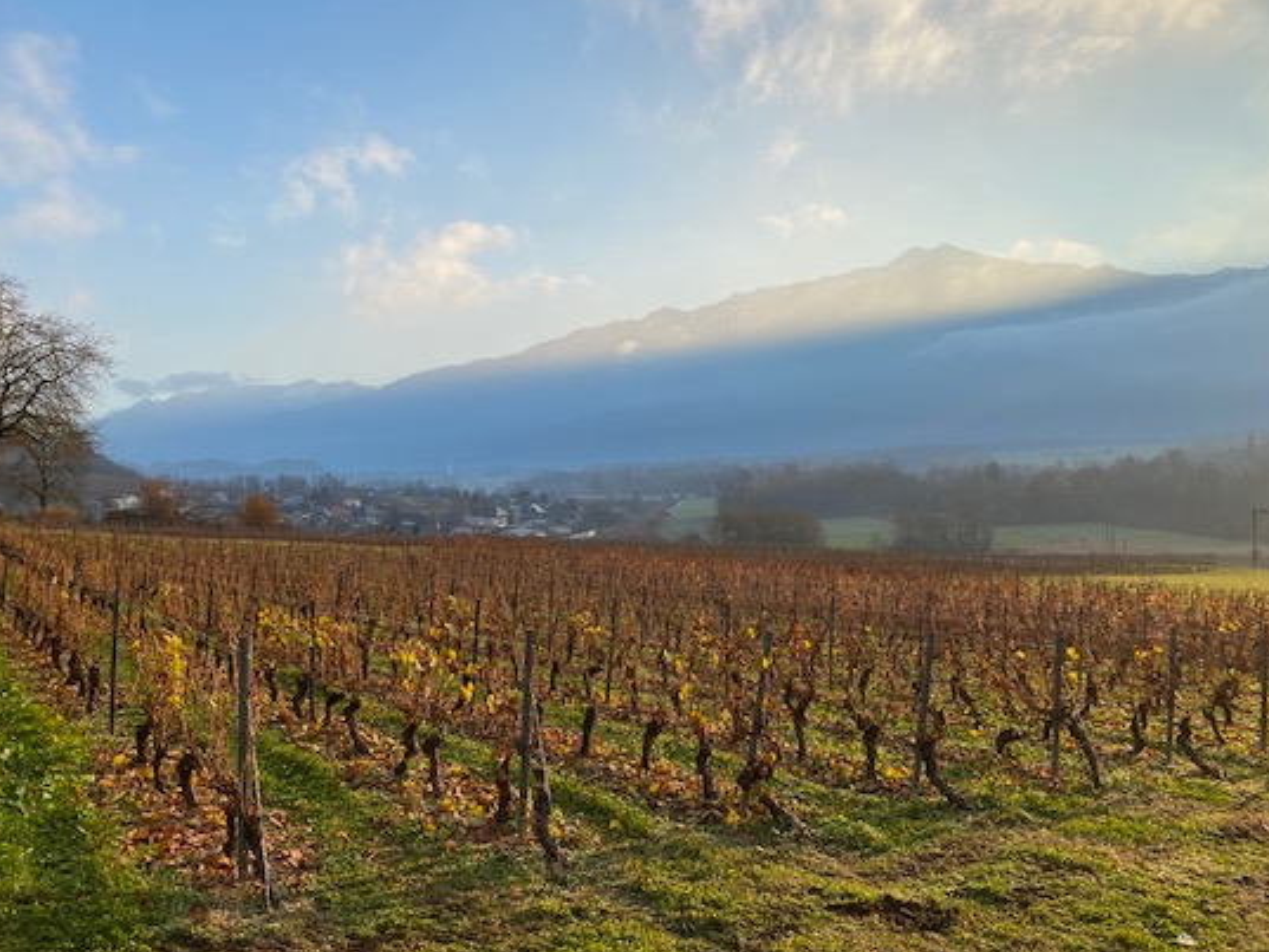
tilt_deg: -1.6
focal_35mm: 31
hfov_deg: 58.3
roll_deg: +2.8
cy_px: 484
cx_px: 681
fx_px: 1137
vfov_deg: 45.5
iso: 32
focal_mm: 4.25
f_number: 1.8
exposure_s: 1/1898
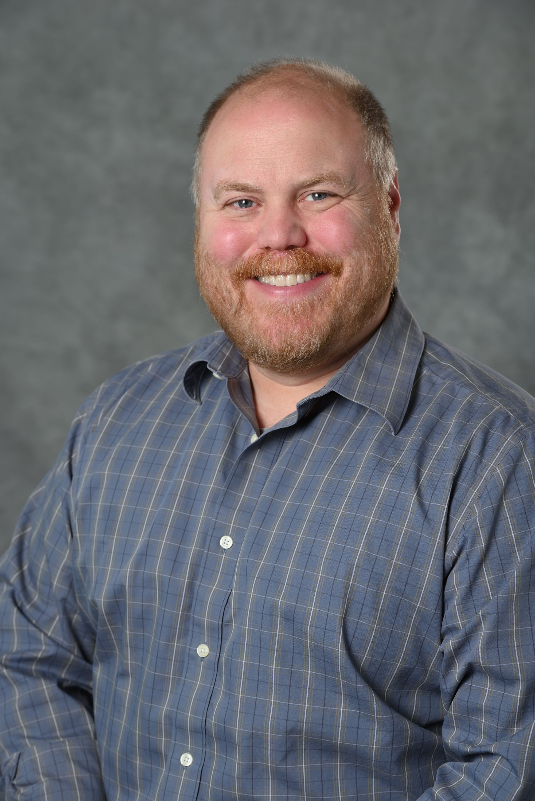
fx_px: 2449
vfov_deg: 18.6
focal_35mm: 110
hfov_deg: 12.5
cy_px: 400
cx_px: 268
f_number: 6.3
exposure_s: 1/160
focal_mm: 110
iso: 100
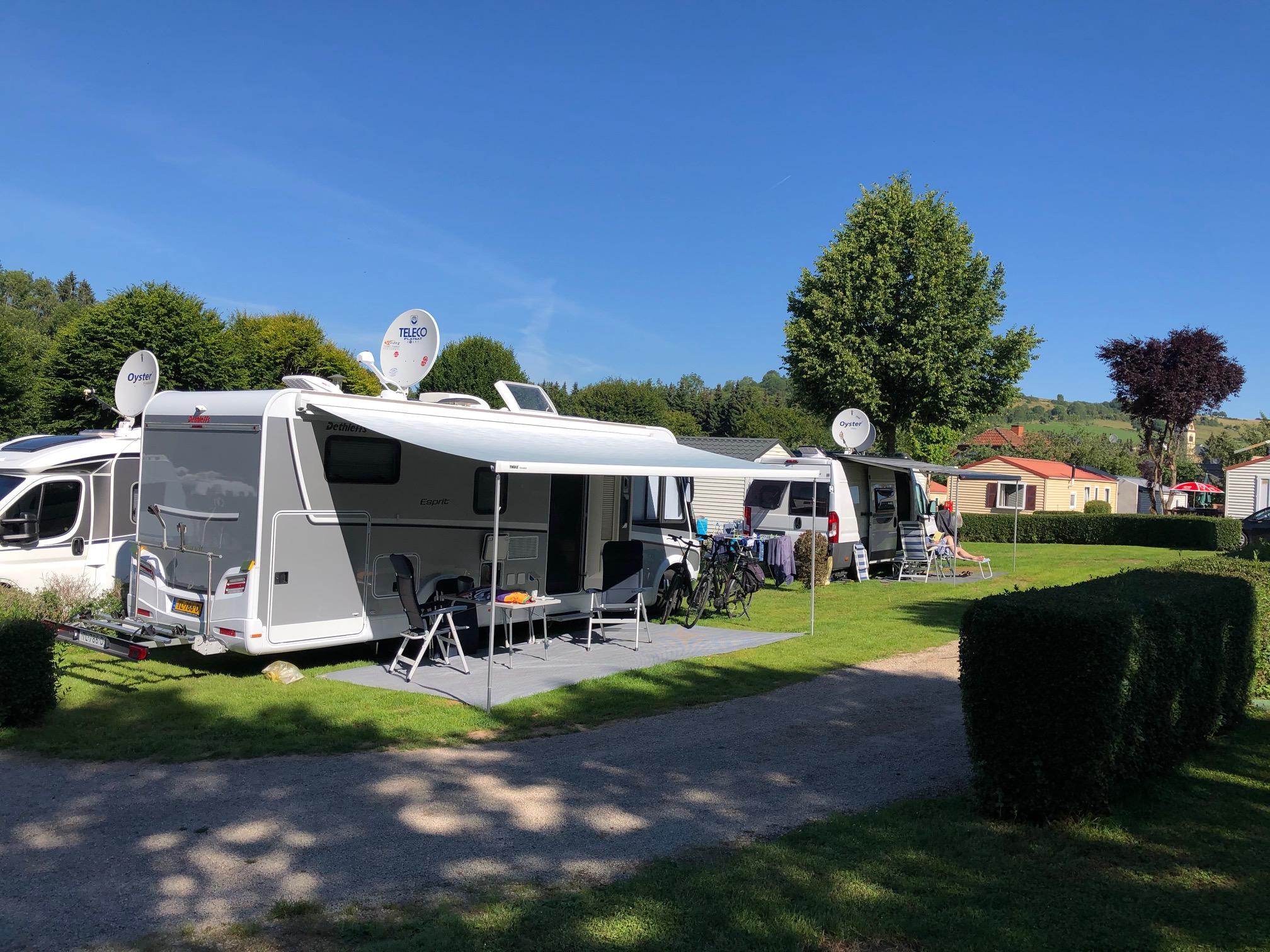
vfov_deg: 49.7
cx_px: 635
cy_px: 476
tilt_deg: +0.3
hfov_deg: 63.4
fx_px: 1027
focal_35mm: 28
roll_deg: -2.6
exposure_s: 1/2000
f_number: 1.8
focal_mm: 4
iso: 20
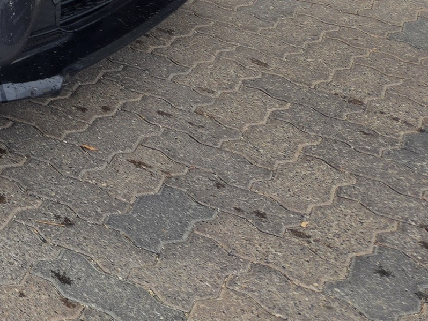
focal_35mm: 83
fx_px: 1027
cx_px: -331
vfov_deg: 16.2
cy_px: -168
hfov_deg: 18.6
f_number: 1.8
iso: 25
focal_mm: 5.4
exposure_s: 1/775
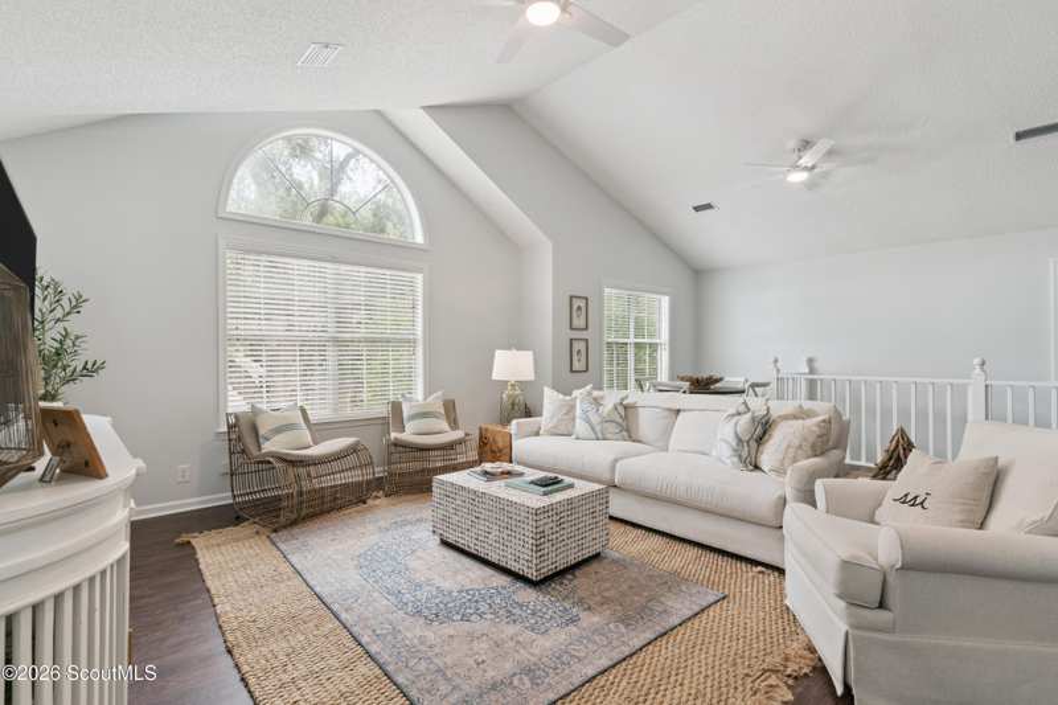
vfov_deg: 70.4
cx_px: 529
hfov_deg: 93.3
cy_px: 352
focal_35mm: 17
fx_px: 499
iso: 250
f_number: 8
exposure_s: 1/25
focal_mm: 17
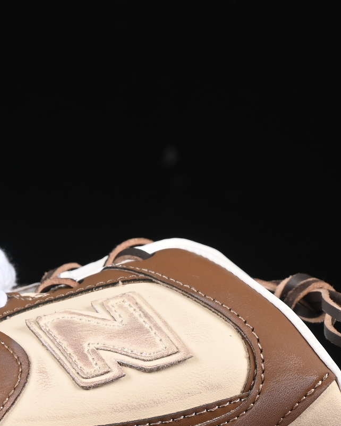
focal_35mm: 244
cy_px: 224
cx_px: 115
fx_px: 3079
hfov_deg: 6.3
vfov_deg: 7.9
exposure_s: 1/60
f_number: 6.3
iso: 160
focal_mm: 50
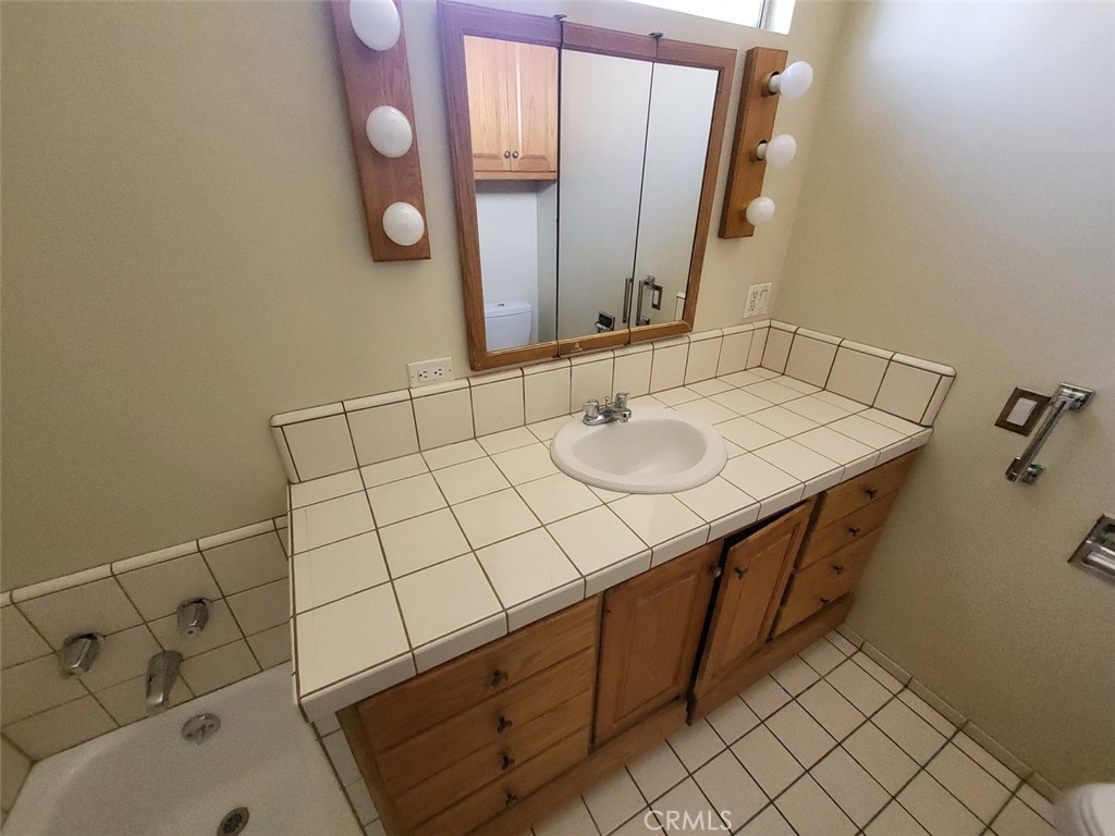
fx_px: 419
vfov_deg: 89.9
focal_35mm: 13
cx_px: 558
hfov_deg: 106.2
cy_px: 418
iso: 320
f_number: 2.2
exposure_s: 1/60
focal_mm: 1.74
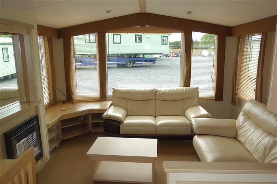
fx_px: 215
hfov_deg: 65.5
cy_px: 92
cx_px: 138
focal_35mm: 28
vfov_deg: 46.4
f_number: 4
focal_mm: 10.4
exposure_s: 1/125
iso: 125
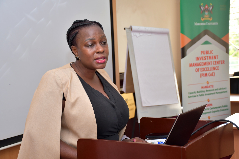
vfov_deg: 21.6
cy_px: 80
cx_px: 120
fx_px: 418
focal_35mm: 63
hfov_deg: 31.9
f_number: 4.5
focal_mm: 42
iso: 450
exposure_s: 1/60
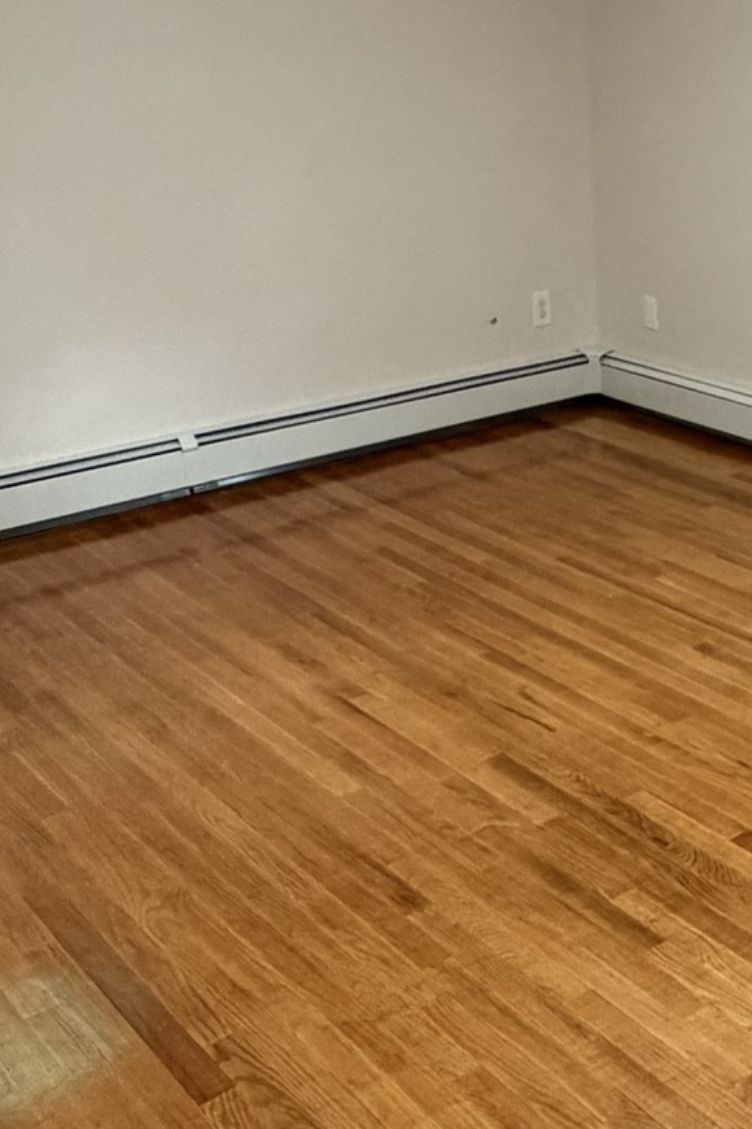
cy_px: 592
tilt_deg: -21.9
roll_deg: -0.3
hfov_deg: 27.7
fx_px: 1441
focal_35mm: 46
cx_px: 737
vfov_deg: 42.7
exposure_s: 1/60
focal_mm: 2.22
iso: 640
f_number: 2.2
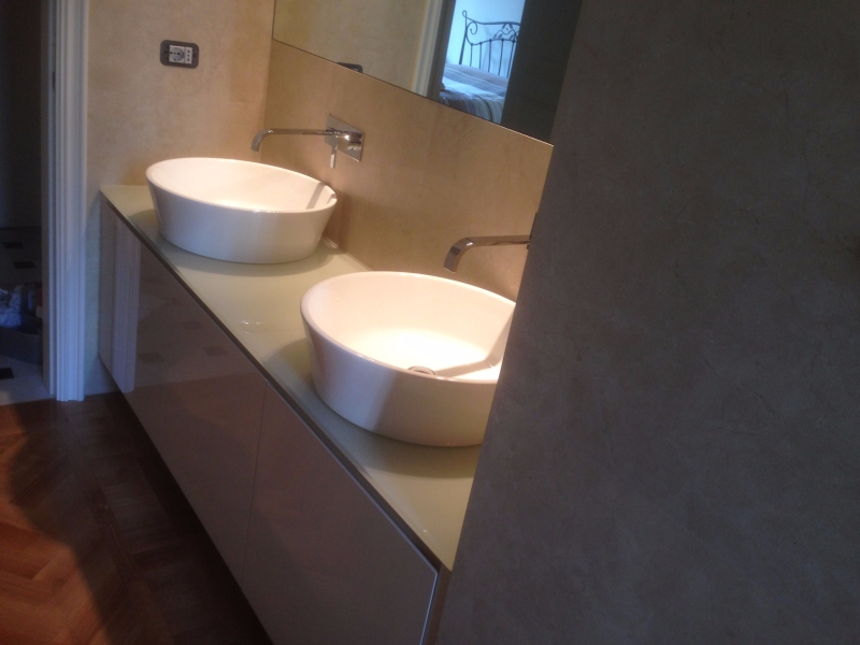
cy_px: 322
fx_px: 820
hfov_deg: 55.4
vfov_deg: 42.9
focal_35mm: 33
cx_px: 430
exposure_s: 1/20
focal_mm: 4.12
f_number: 2.4
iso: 64
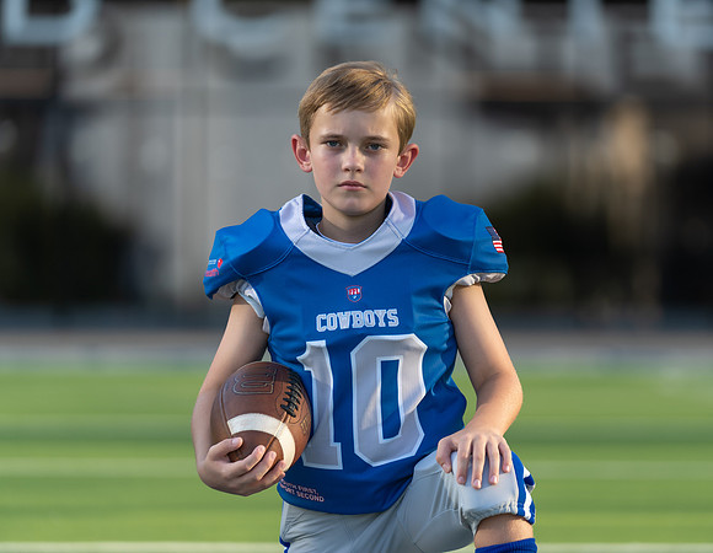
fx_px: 4391
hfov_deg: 9.3
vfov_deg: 7.2
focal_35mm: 211
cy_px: 259
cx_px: 416
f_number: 2.8
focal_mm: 174
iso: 100
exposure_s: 1/640
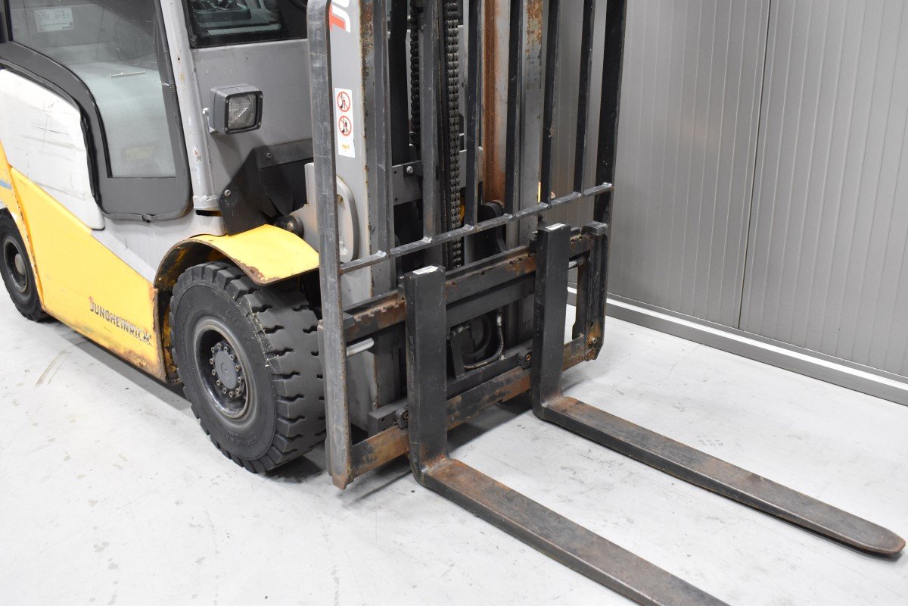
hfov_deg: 53.1
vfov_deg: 36.9
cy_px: 303
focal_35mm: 36
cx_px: 454
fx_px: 908
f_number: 5
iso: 1600
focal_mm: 24
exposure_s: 1/20
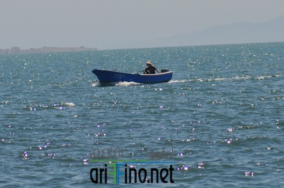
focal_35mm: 453
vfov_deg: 3.0
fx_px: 3567
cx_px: 131
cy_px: 59
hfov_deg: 4.6
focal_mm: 200
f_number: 5.6
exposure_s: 1/2000
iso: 280
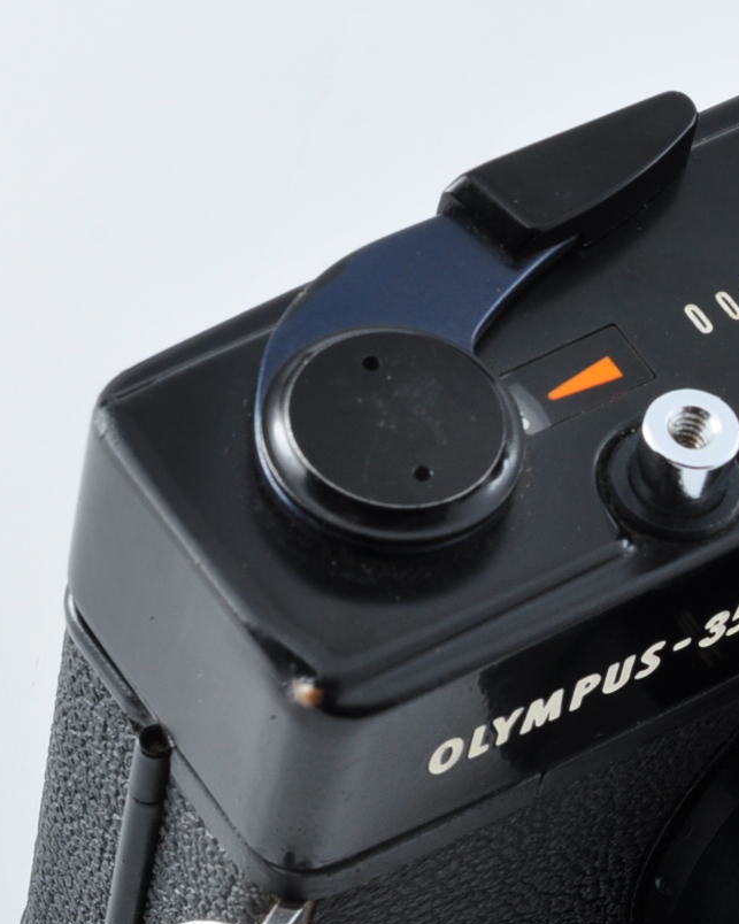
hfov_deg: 10.1
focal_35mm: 150
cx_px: 894
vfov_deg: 12.9
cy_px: 523
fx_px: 4102
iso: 200
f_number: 16
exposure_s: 1/200
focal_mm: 40
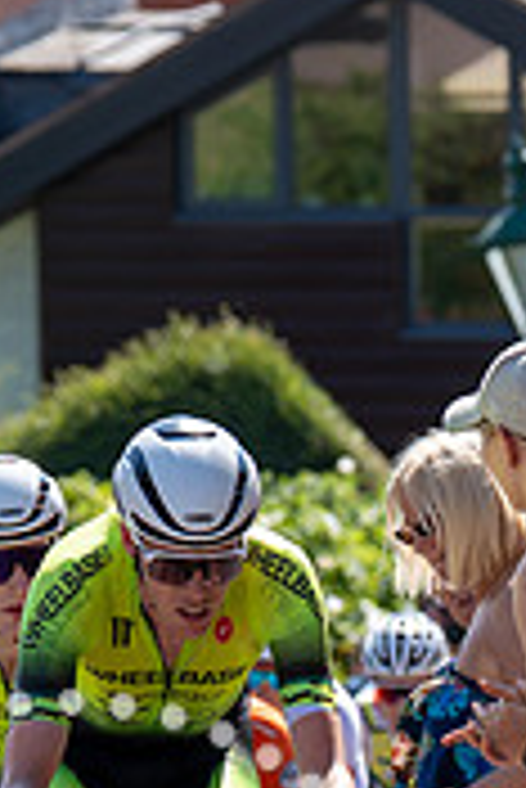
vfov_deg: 3.6
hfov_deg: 2.4
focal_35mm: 579
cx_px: 57
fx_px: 12664
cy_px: 552
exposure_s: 1/1000
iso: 125
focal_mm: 109
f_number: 3.5
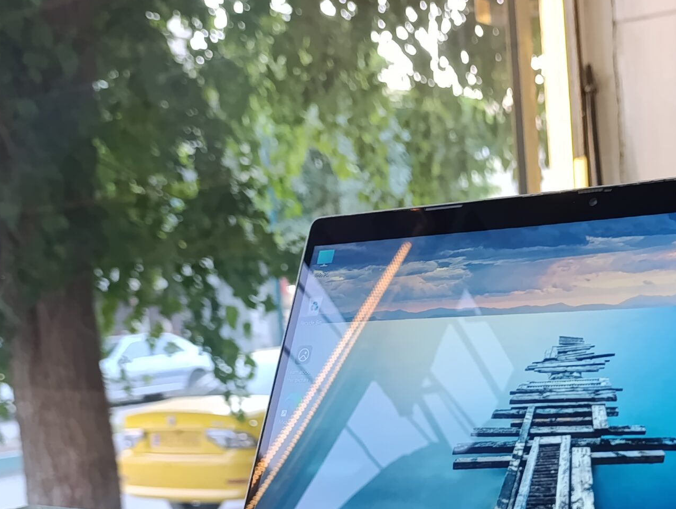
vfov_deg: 25.4
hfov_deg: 33.2
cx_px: 550
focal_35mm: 56
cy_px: 451
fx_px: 1095
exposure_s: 1/100
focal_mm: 6.14
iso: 800
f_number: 1.6
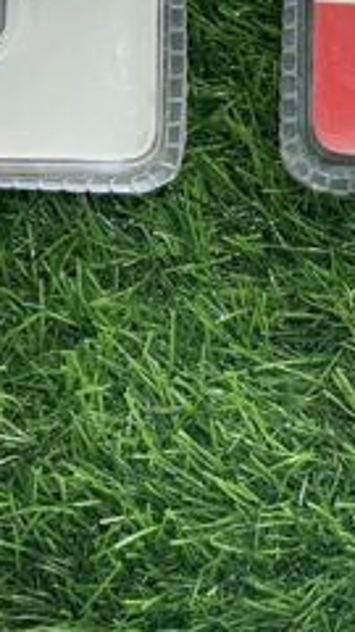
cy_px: -142
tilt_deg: -76.3
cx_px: 250
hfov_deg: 6.4
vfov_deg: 11.2
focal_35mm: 189
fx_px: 3163
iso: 125
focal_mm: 6
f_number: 2
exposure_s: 1/100
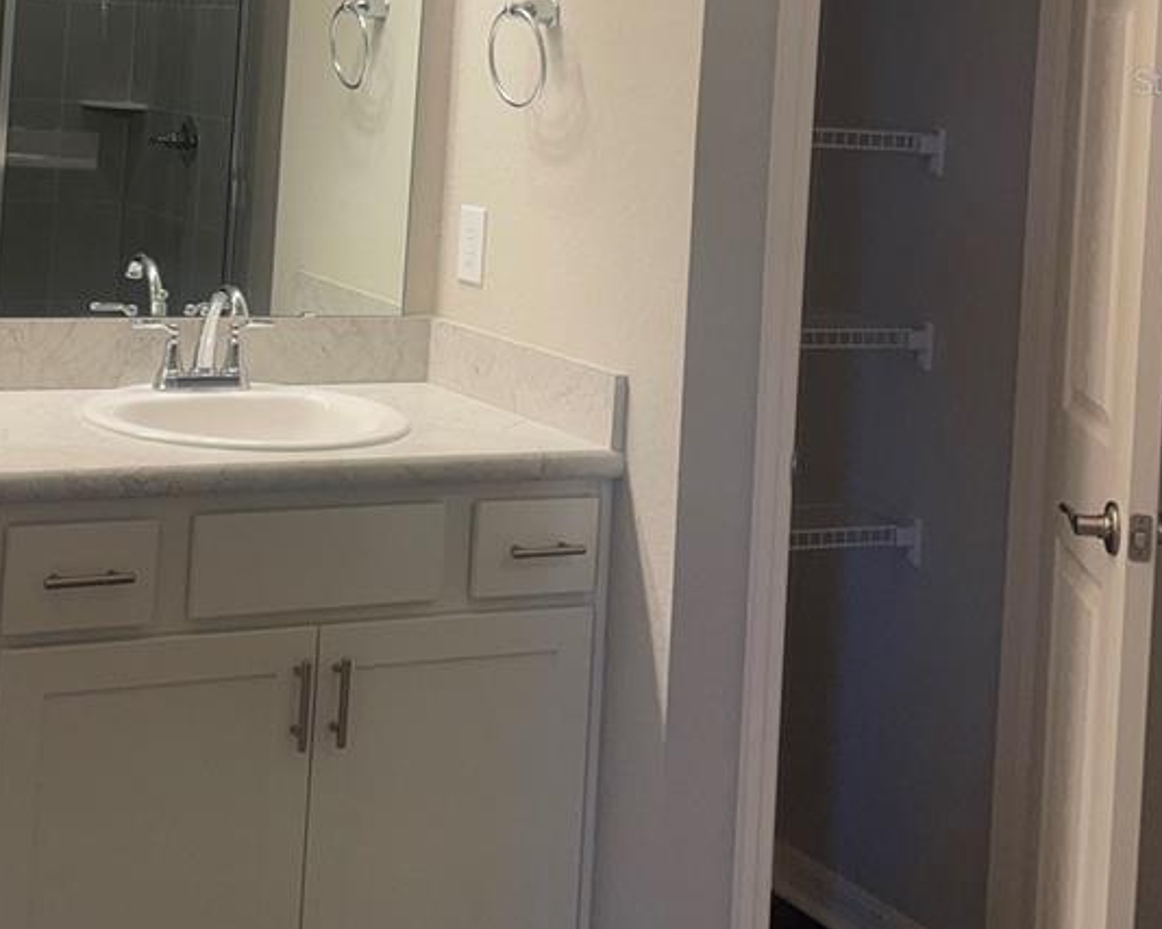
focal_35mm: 57
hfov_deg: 32.5
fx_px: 1960
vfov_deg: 25.8
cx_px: 309
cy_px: 80
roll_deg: -2.8
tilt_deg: -0.7
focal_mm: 4.2
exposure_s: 1/120
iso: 40
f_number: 1.6
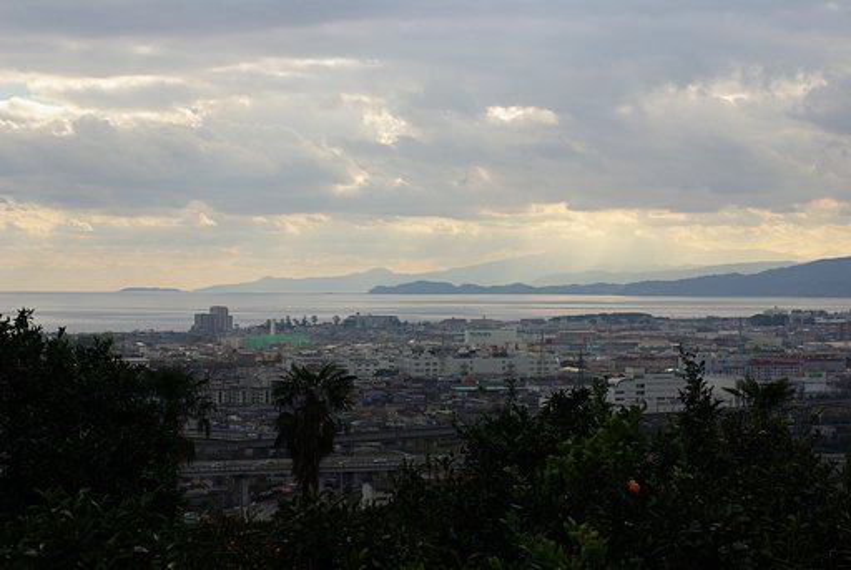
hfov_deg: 27.0
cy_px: 285
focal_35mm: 75
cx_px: 426
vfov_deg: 18.2
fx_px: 1775
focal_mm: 50
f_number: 5
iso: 100
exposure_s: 1/500
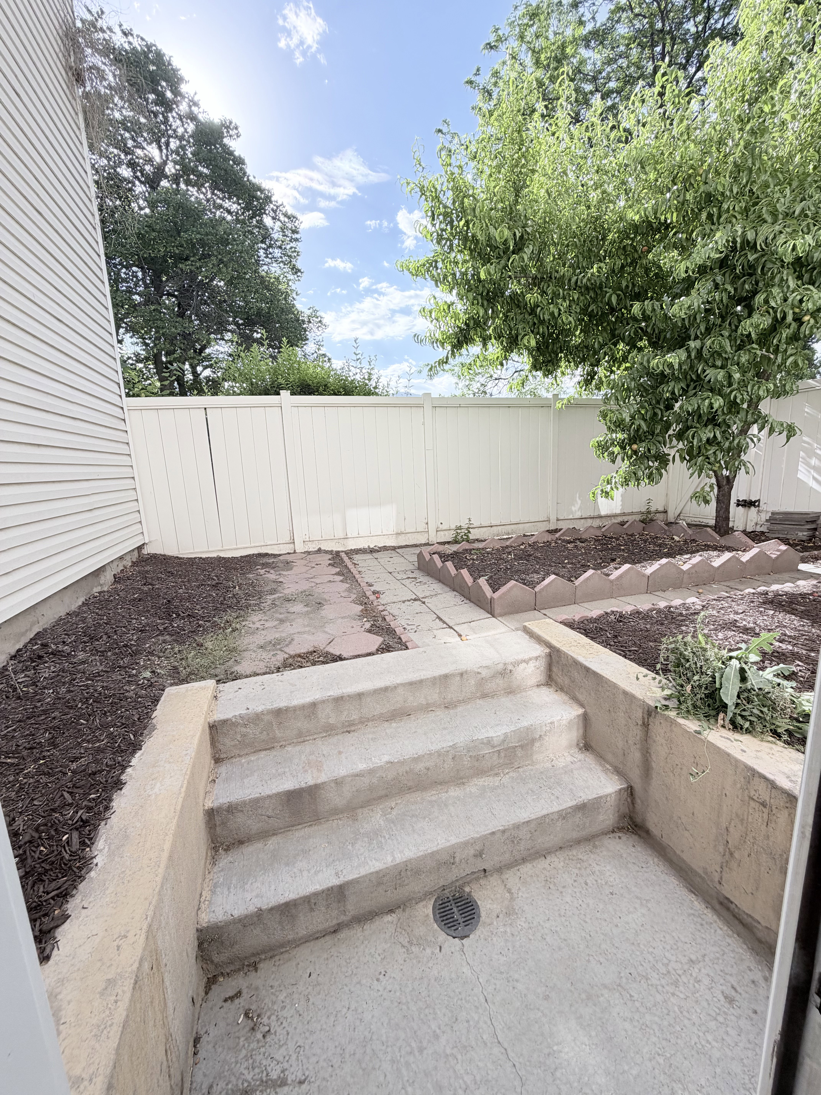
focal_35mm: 14
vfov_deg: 102.1
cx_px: 410
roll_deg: +2.6
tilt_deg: -10.9
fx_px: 443
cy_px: 548
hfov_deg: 85.7
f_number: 2.2
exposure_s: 1/658
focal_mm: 2.22
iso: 40
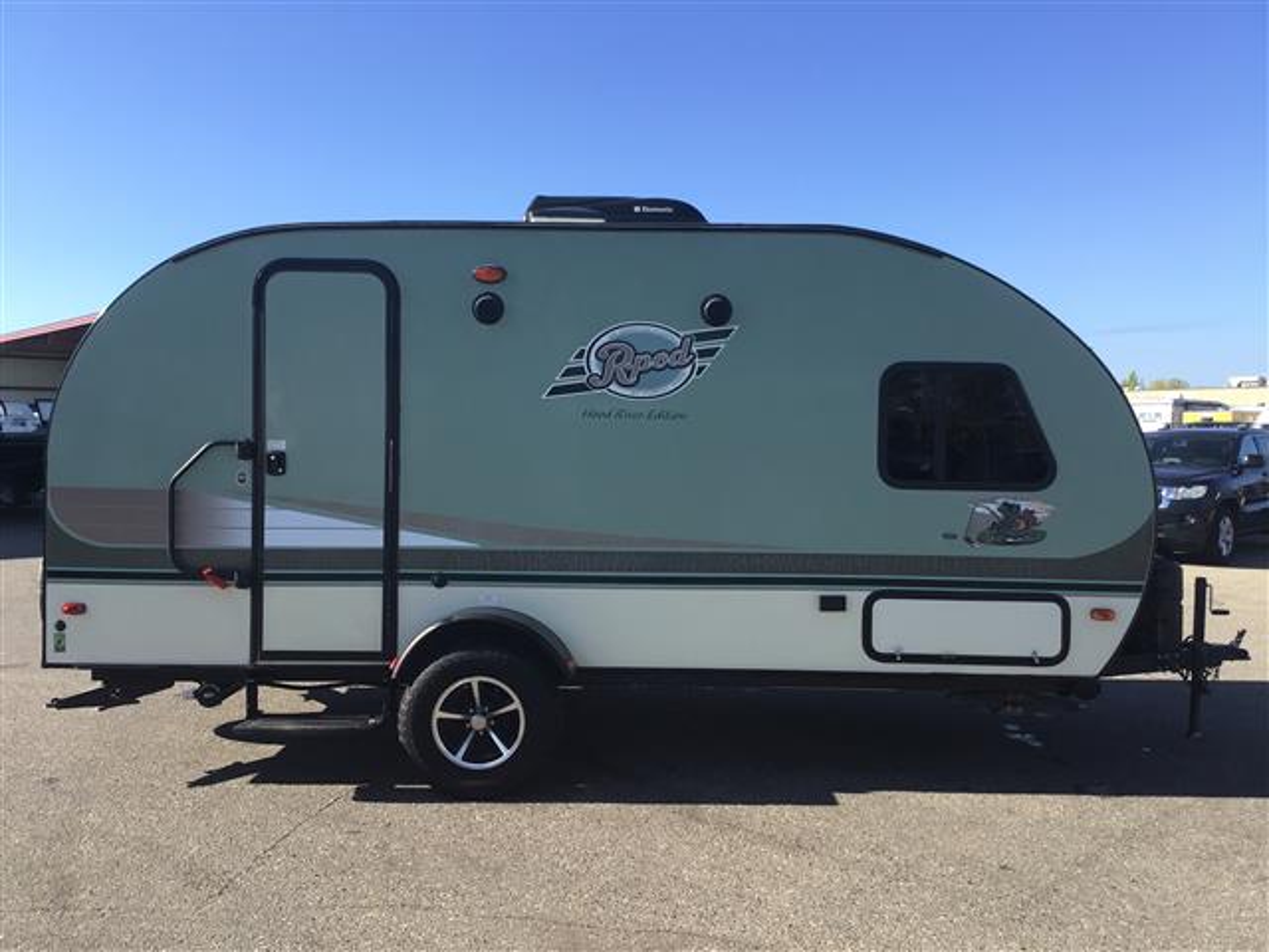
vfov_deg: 45.4
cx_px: 634
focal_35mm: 31
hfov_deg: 58.4
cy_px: 476
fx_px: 1136
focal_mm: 3.3
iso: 25
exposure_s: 1/574
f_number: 2.4
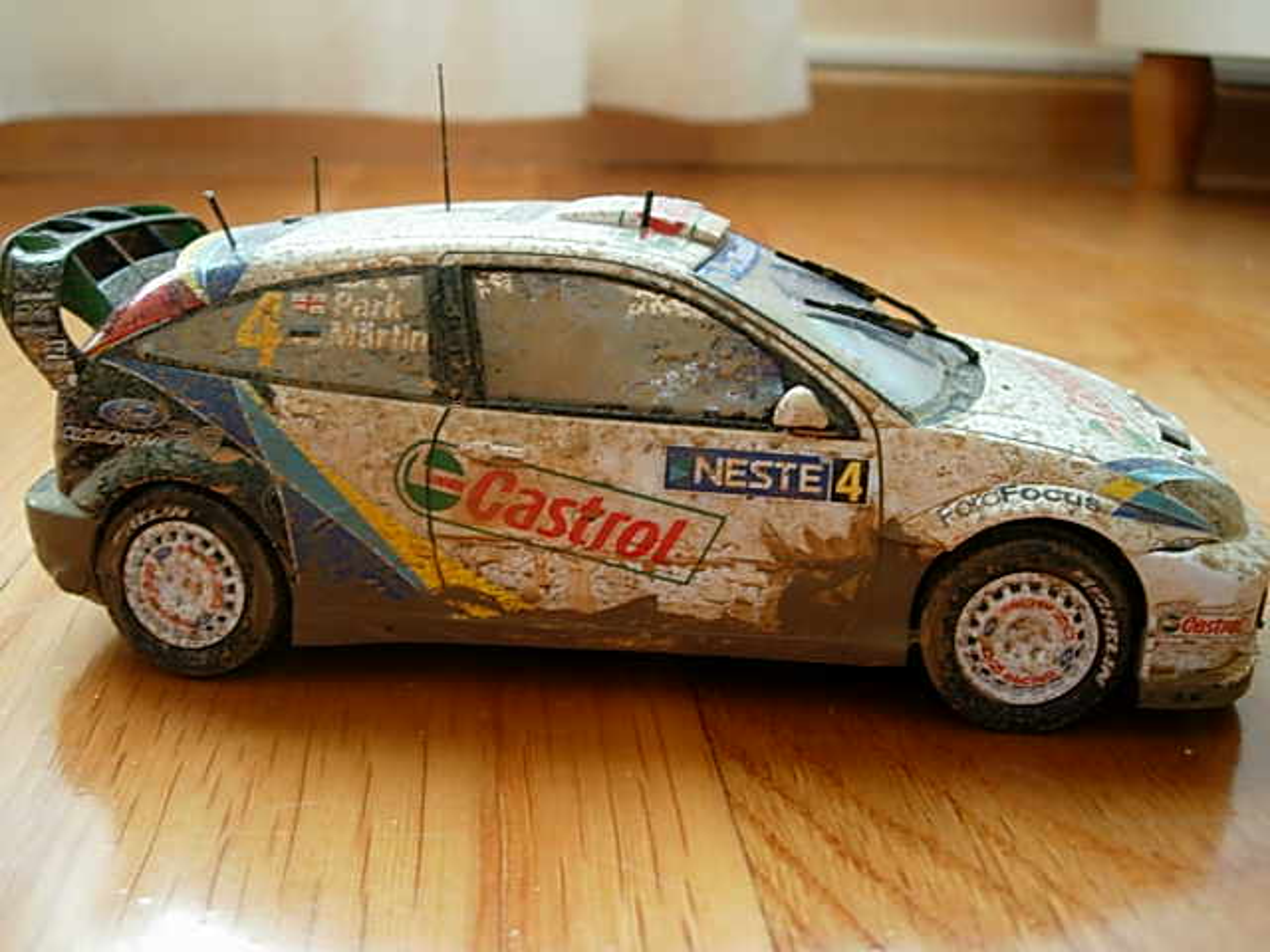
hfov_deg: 49.0
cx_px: 635
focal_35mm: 38
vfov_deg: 37.7
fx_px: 1394
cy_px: 476
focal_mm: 7.8
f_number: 2.8
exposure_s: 1/32
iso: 115
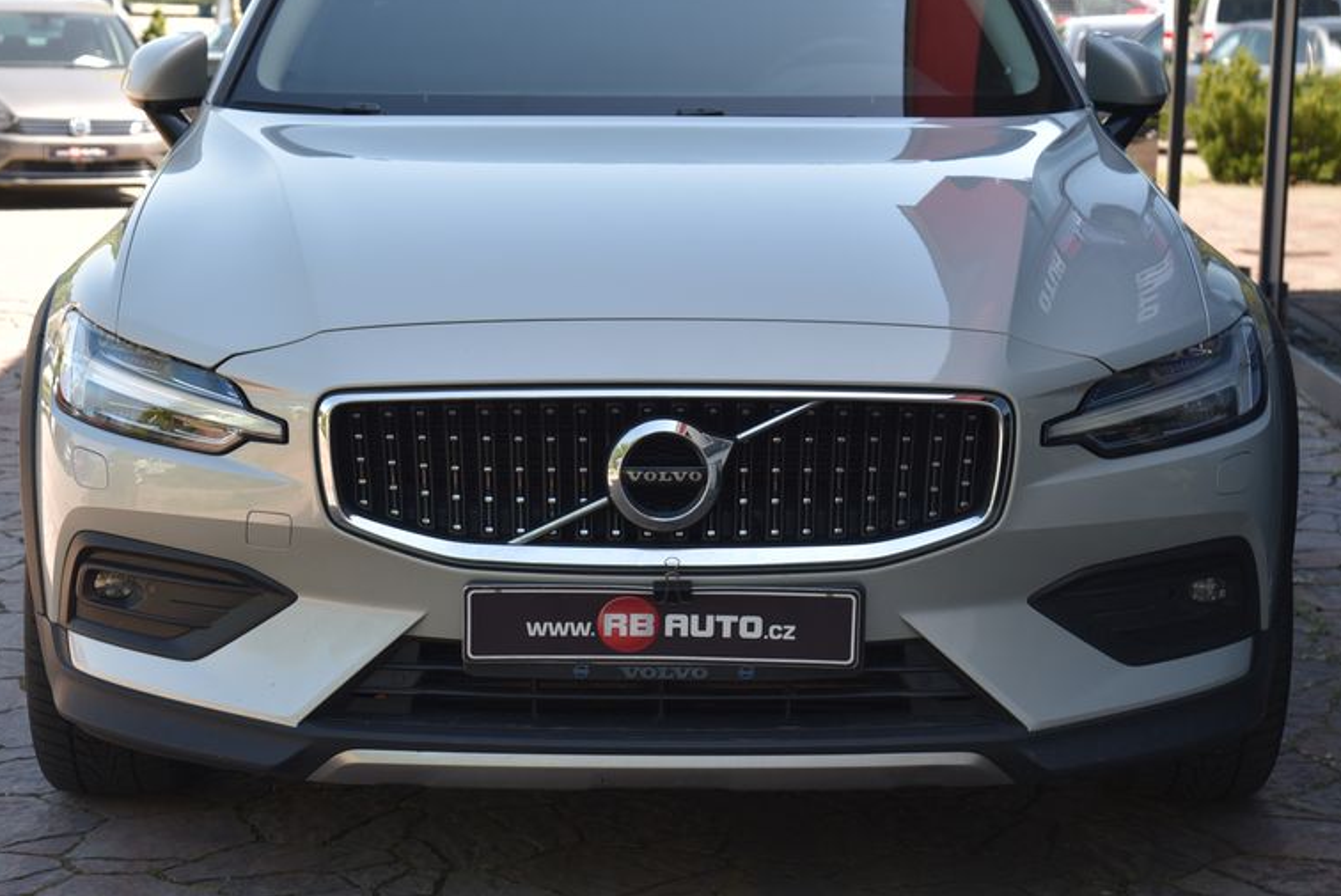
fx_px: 3280
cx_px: 587
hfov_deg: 23.1
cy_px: 369
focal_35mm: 88
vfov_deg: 15.5
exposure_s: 1/250
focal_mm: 65
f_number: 8
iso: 500
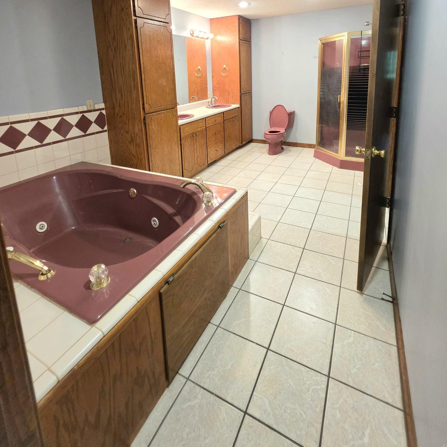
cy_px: 119
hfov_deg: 84.0
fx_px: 248
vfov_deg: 78.5
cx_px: 223
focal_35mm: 17
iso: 200
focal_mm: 2.2
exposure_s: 1/60.2
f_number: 1.9
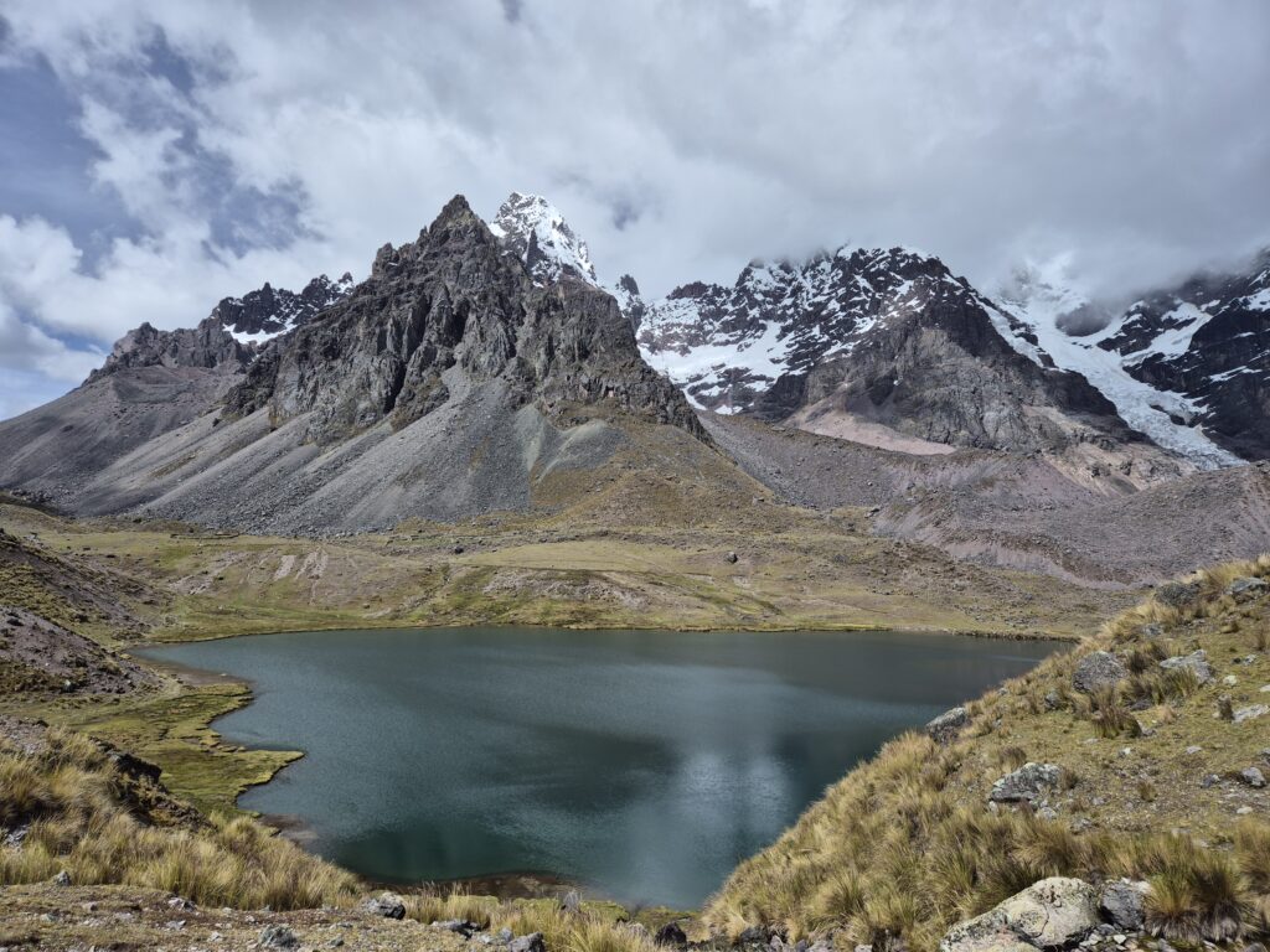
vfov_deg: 58.9
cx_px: 635
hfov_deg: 73.9
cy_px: 476
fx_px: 844
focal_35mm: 23
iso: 25
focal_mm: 5.4
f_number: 1.8
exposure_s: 1/3152
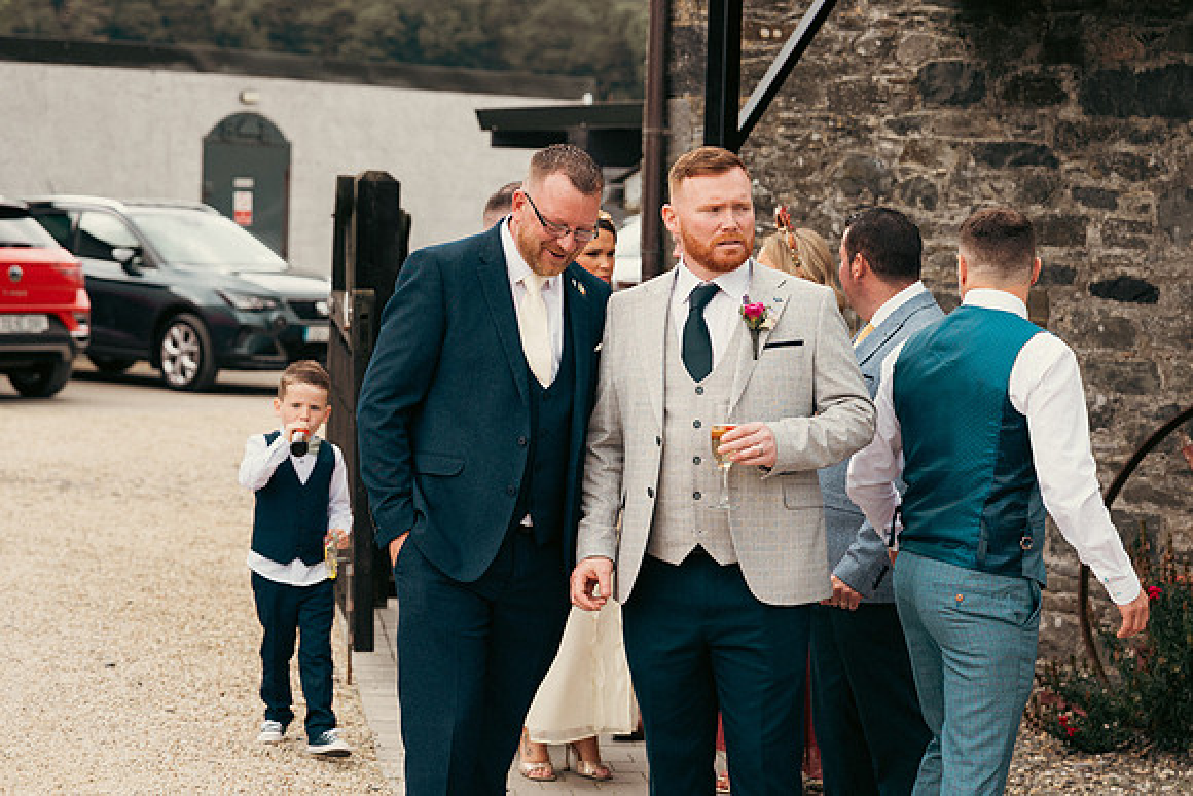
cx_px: 596
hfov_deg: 19.5
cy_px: 398
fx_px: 3480
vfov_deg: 13.0
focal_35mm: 105
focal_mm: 70
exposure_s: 1/400
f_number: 3.5
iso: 125
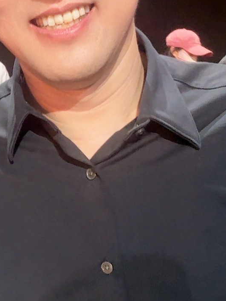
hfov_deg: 20.6
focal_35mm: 68
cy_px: 119
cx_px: -22
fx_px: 592
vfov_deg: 28.5
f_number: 1.9
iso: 200
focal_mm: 2.69
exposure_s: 1/60
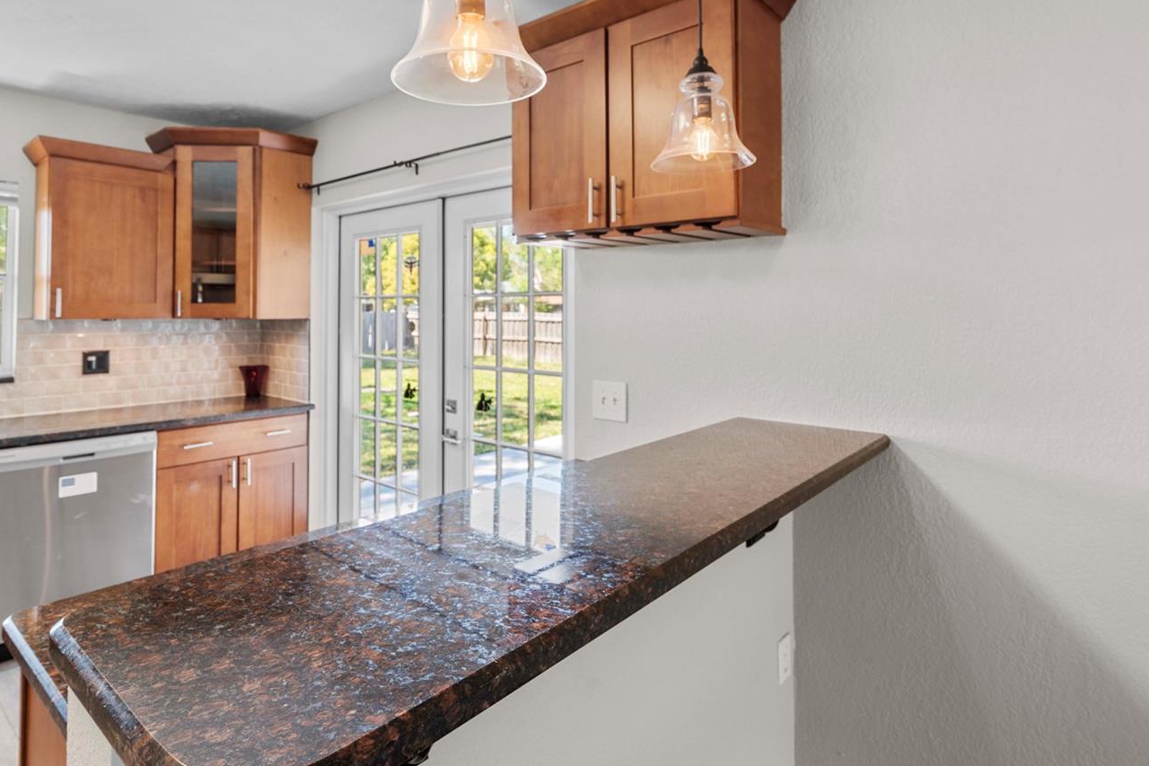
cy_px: 295
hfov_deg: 83.8
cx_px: 522
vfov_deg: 61.2
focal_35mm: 20
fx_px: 638
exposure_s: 1
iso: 200
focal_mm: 16
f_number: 8
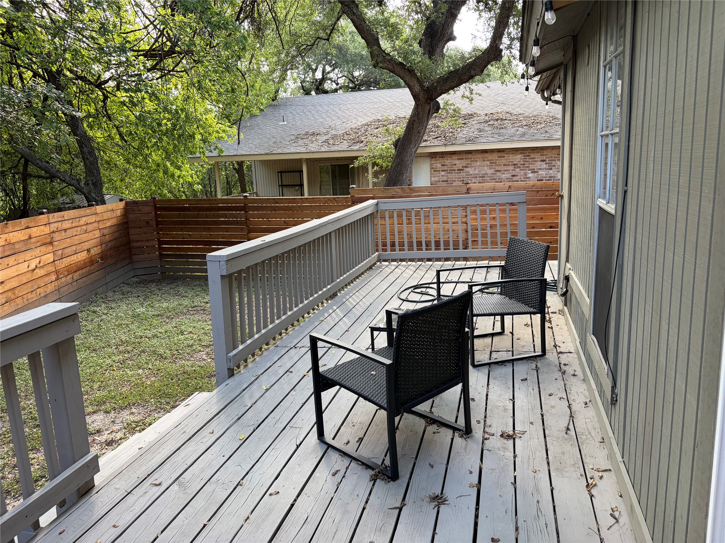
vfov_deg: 53.1
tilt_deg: -10.2
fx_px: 545
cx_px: 362
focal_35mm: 26
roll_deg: +3.4
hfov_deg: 67.3
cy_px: 272
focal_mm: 5.96
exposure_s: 1/125
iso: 40
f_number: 1.6
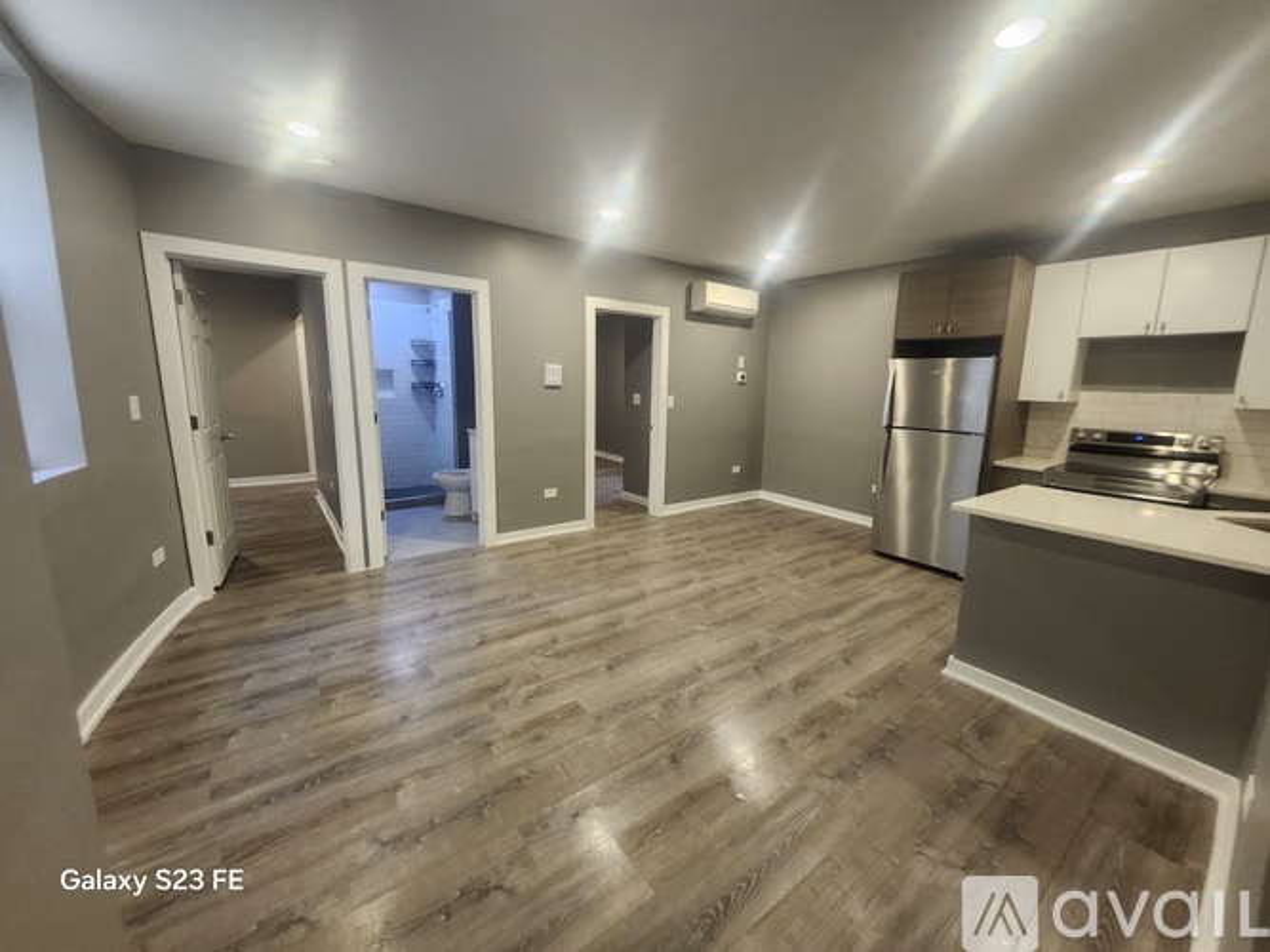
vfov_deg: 89.9
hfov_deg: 106.2
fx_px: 477
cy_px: 476
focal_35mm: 13
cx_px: 635
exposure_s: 1/60.2
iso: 400
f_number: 2.2
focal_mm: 1.74
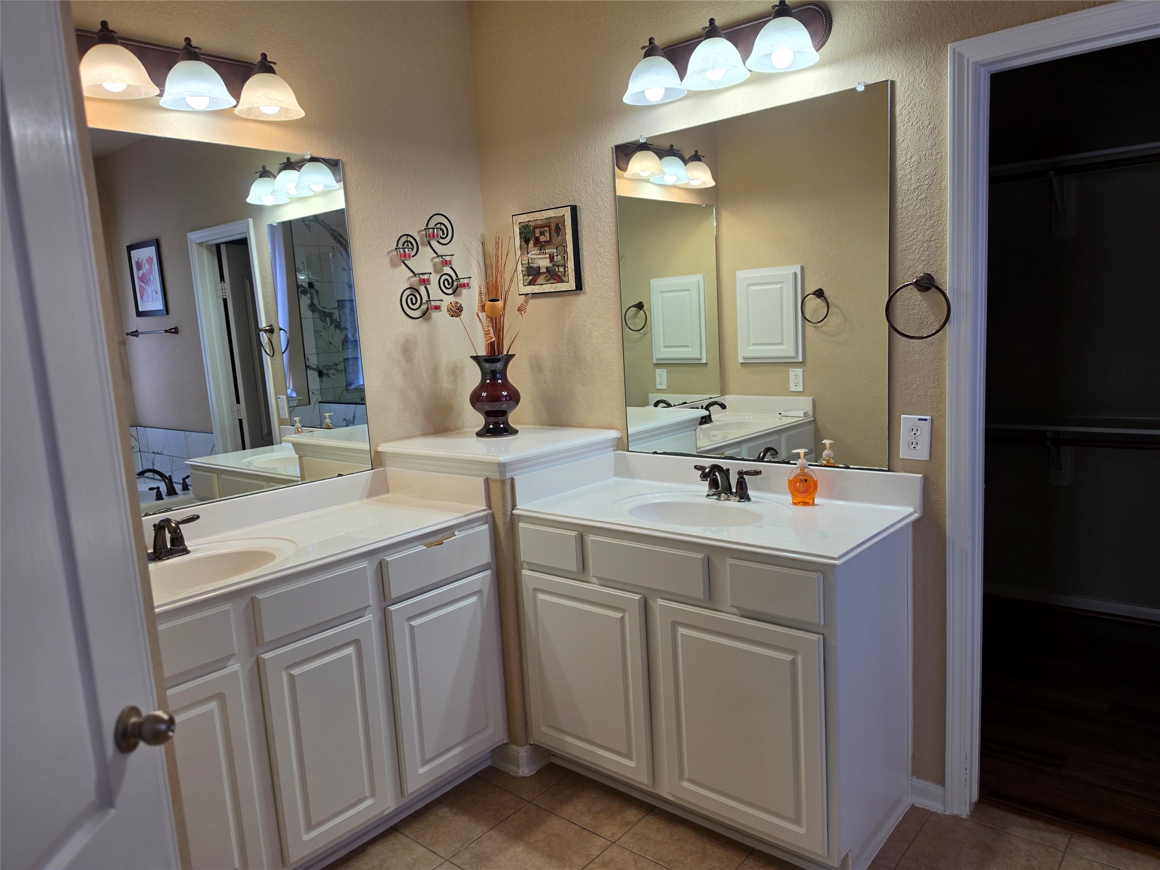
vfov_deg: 58.9
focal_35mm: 23
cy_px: 435
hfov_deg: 73.9
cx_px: 580
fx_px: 771
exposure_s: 1/120
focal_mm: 6.5
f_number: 1.4
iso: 25
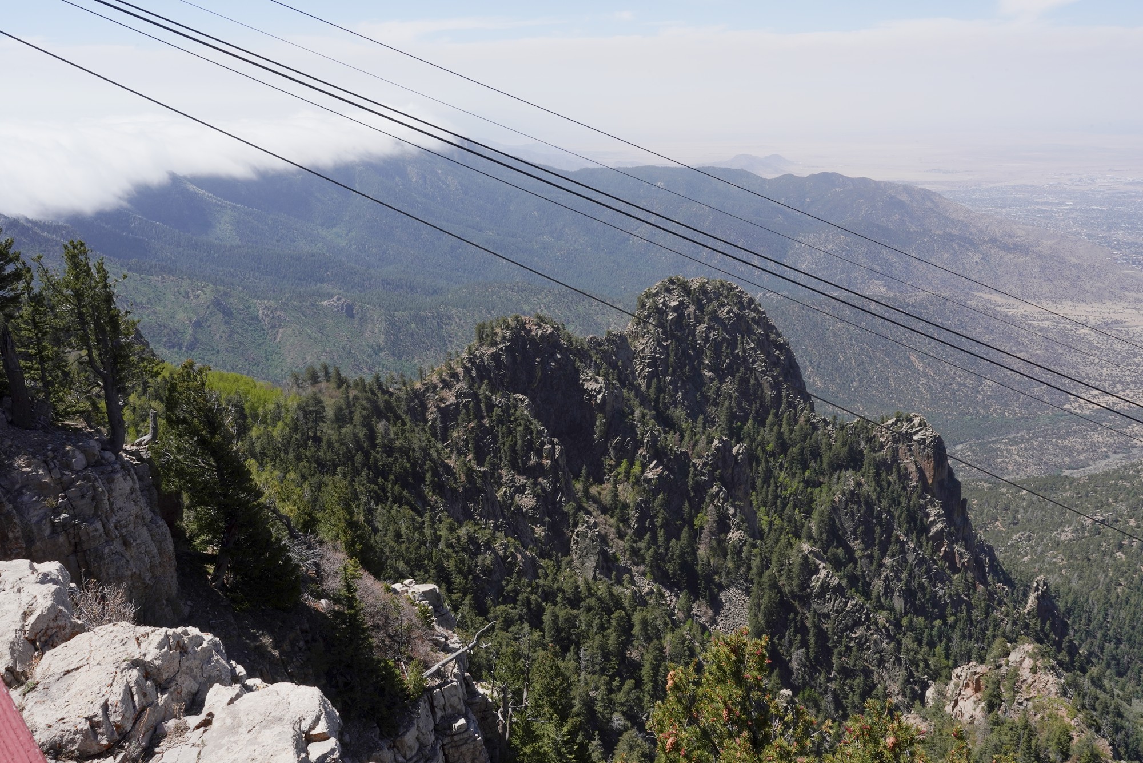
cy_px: 382
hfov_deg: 55.8
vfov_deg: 38.9
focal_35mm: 34
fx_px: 1080
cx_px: 572
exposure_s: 1/100
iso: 250
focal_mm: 34
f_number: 25
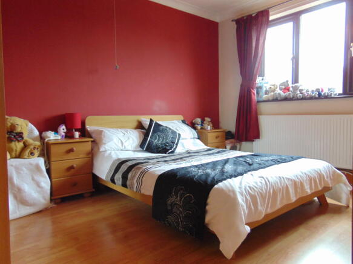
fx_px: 255
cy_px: 132
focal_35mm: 25
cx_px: 176
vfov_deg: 54.9
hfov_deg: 69.4
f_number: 3
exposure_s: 1/30
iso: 200
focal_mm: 4.5
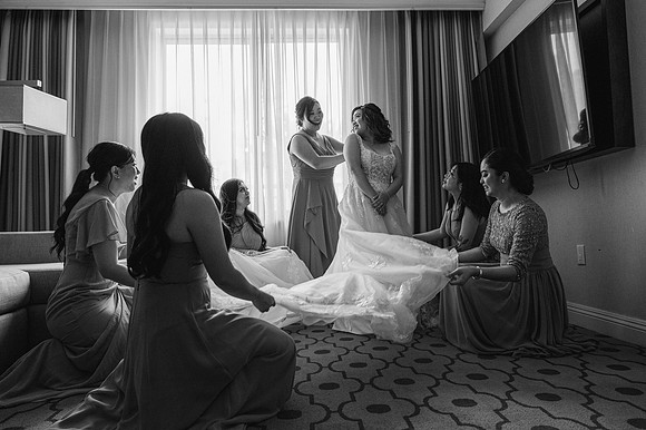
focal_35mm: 27
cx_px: 331
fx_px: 478
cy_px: 204
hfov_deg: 68.0
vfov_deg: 48.4
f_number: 5
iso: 560
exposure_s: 1/125
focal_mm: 24
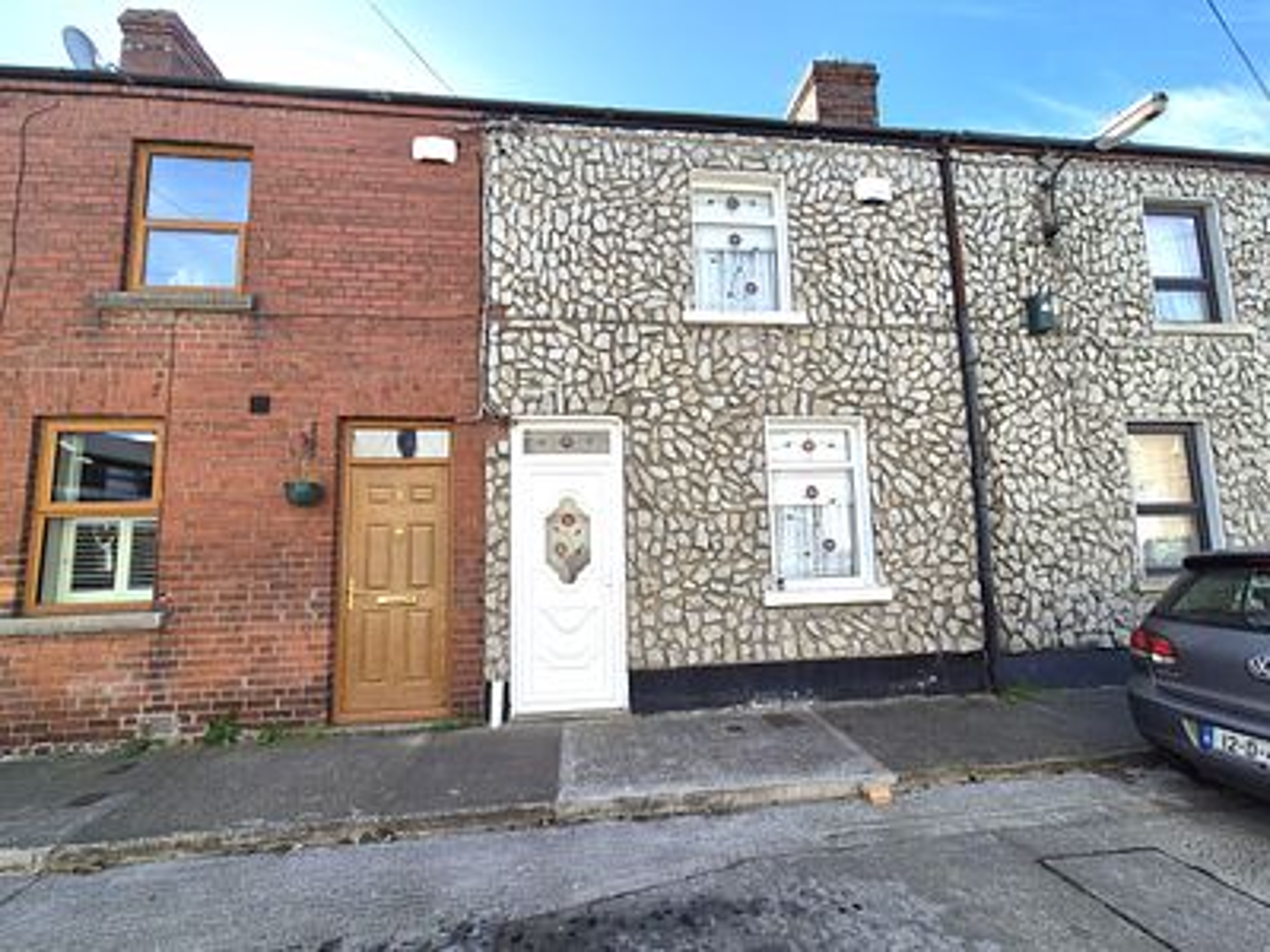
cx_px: 635
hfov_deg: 106.2
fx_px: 477
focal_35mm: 13
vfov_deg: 89.9
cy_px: 476
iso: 50
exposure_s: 1/1072
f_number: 2.2
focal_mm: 2.2
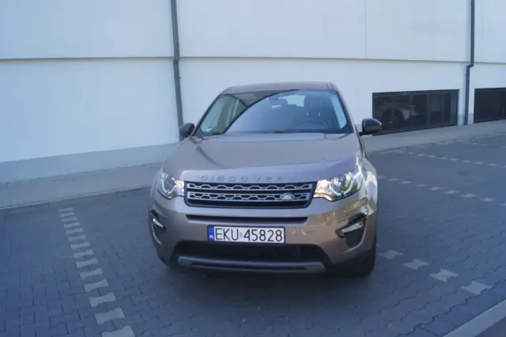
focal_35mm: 27
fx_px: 379
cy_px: 168
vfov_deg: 47.9
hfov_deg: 67.4
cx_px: 253
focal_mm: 18
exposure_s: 1/80
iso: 100
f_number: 6.3
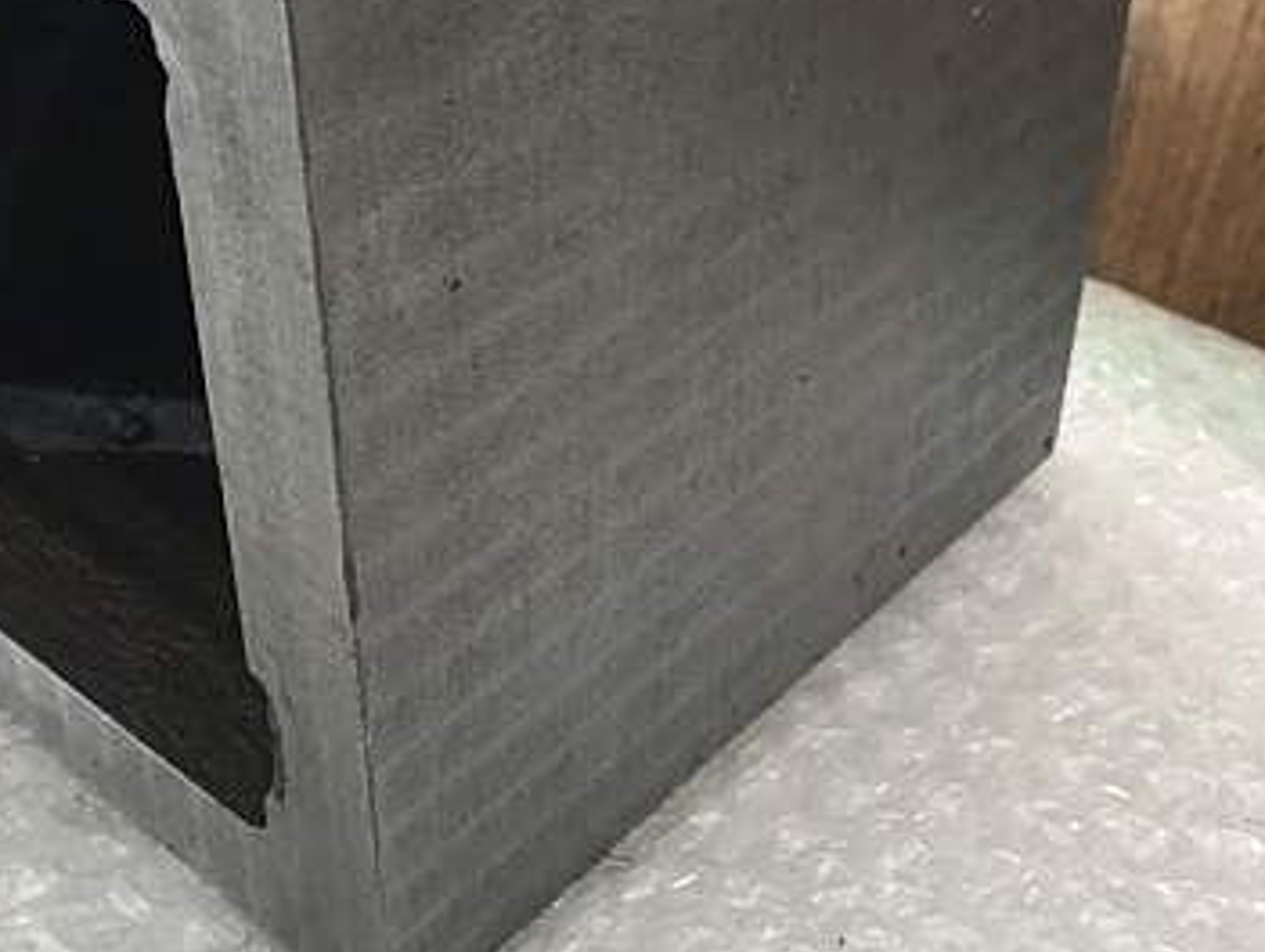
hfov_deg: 37.2
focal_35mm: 51
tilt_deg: -32.9
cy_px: 379
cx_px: 472
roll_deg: -1.6
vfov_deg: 28.5
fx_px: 1866
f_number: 1.8
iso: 32
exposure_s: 1/30
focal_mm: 3.99
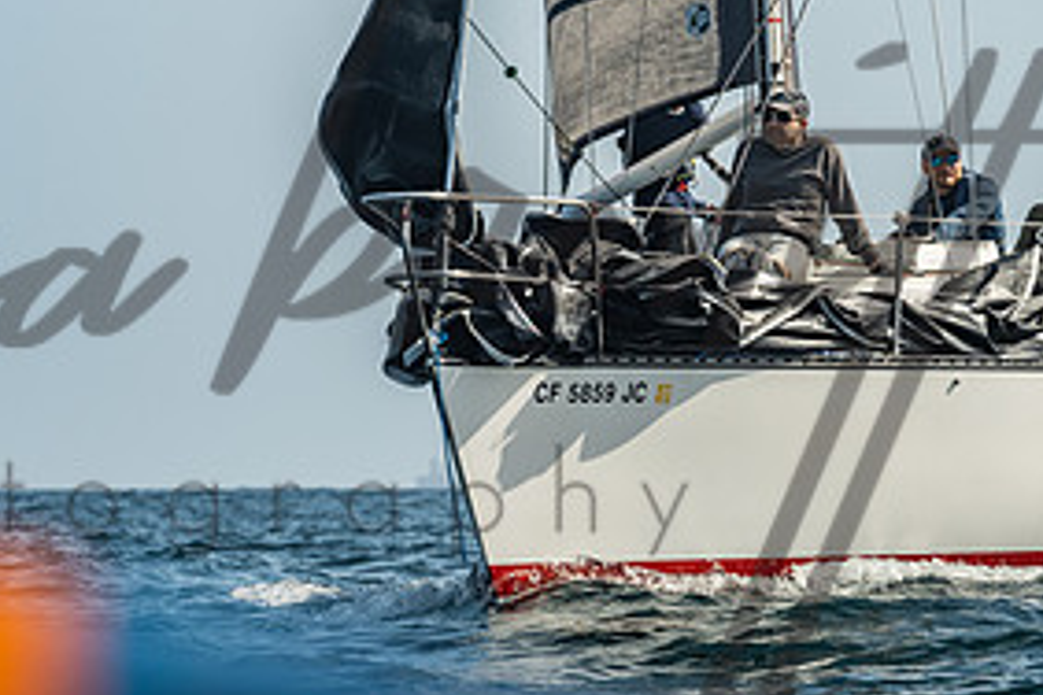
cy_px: 224
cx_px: 525
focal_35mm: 288
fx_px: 8343
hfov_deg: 7.2
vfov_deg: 4.8
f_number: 6.3
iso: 320
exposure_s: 1/1250
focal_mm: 140
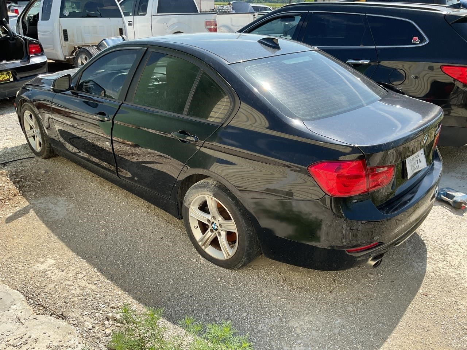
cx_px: 234
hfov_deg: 61.7
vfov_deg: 48.2
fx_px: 391
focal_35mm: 29
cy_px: 175
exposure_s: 1/781
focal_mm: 3
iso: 16
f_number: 1.8
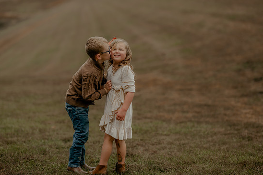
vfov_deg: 15.2
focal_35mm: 90
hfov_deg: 22.6
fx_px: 657
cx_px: 126
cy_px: 89
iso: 400
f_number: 1.8
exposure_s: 1/250
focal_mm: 85
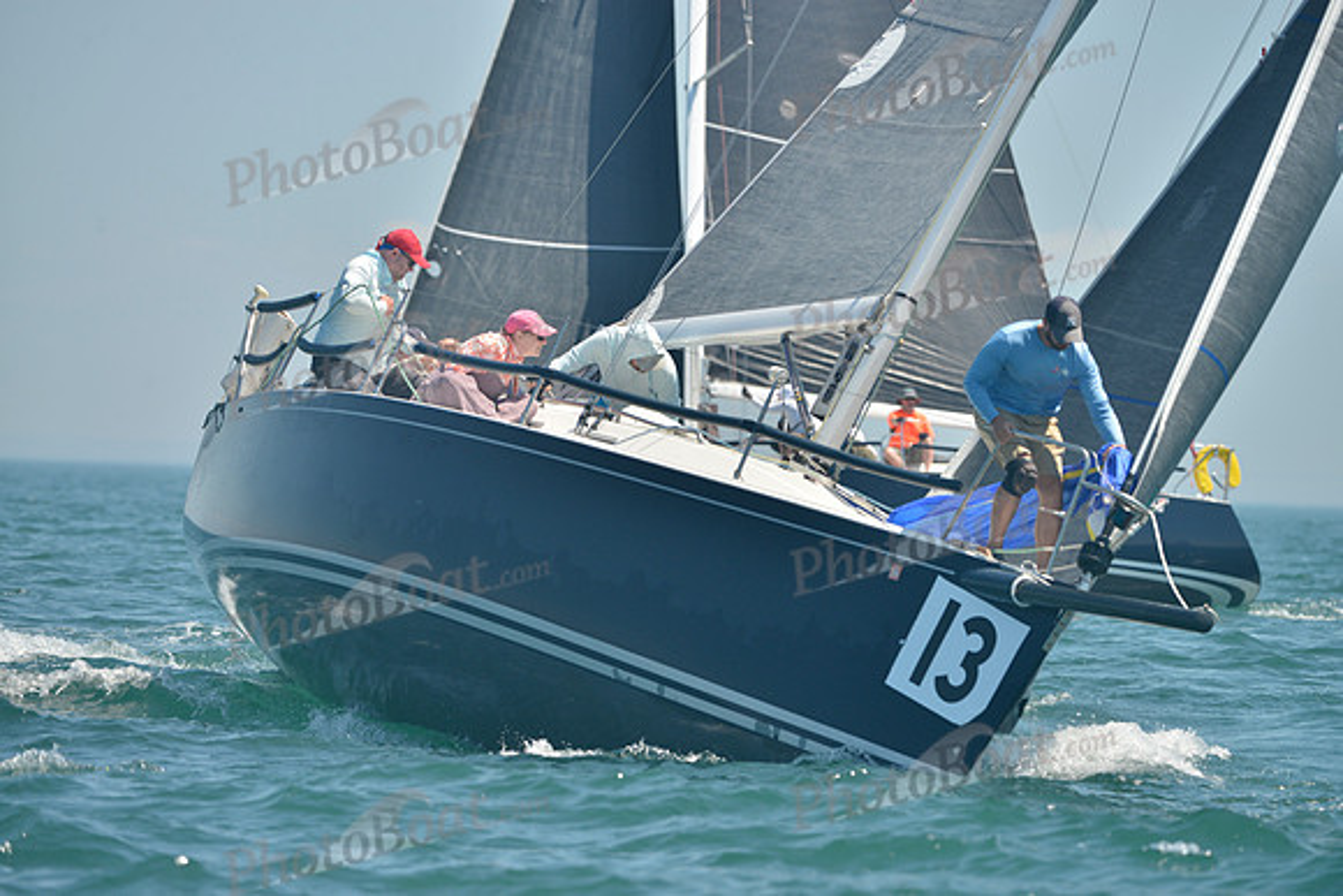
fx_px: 8209
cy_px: 448
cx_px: 672
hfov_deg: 9.4
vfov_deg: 6.2
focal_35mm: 220
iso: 280
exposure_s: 1/1000
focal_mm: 220
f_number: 6.3
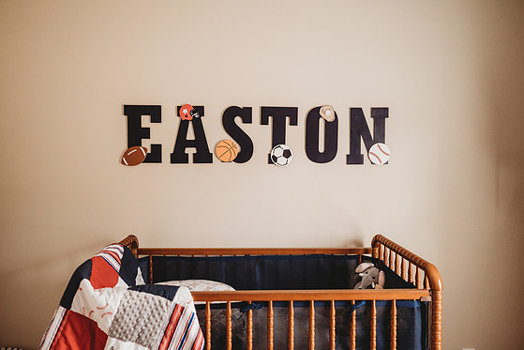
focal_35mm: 26
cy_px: 174
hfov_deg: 69.4
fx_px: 379
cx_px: 260
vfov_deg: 49.6
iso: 1600
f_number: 2.2
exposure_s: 1/160
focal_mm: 24
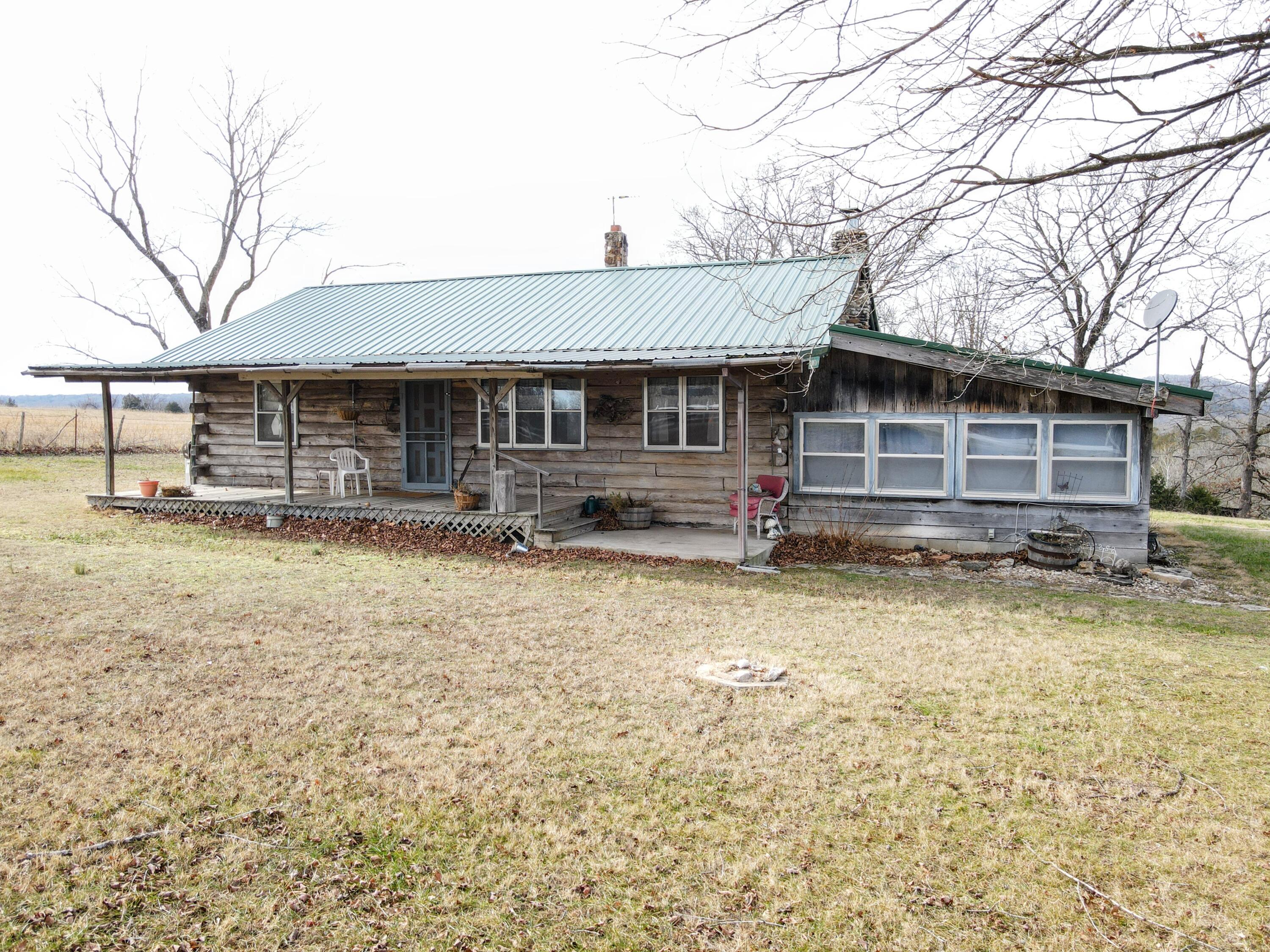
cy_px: 476
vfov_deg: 56.8
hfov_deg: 71.6
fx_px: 881
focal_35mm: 24
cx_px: 635
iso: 100
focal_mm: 4.5
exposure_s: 1/120
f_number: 2.8
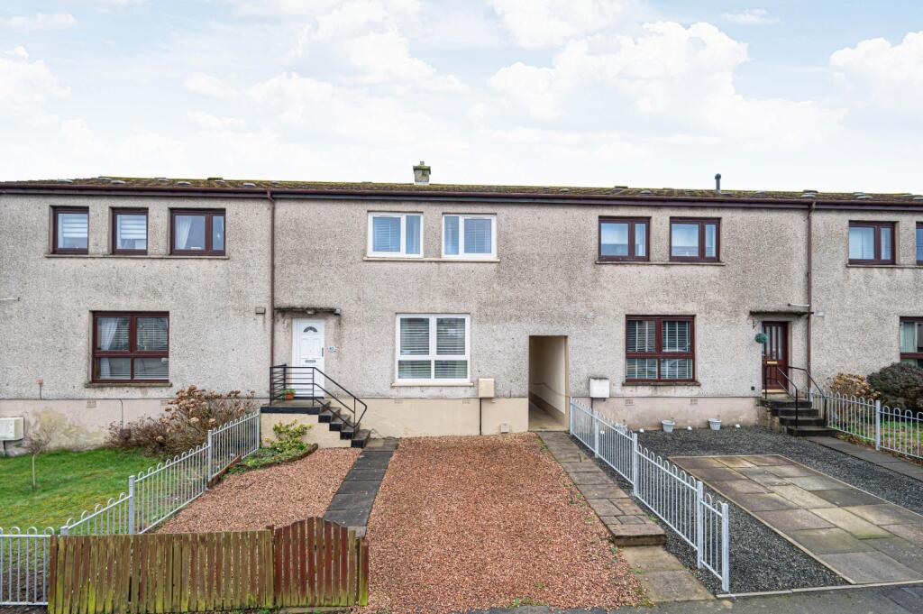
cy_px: 307
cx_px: 462
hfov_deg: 95.0
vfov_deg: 72.0
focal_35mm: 16
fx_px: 423
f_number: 8
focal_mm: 16.5
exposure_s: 1/100
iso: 200
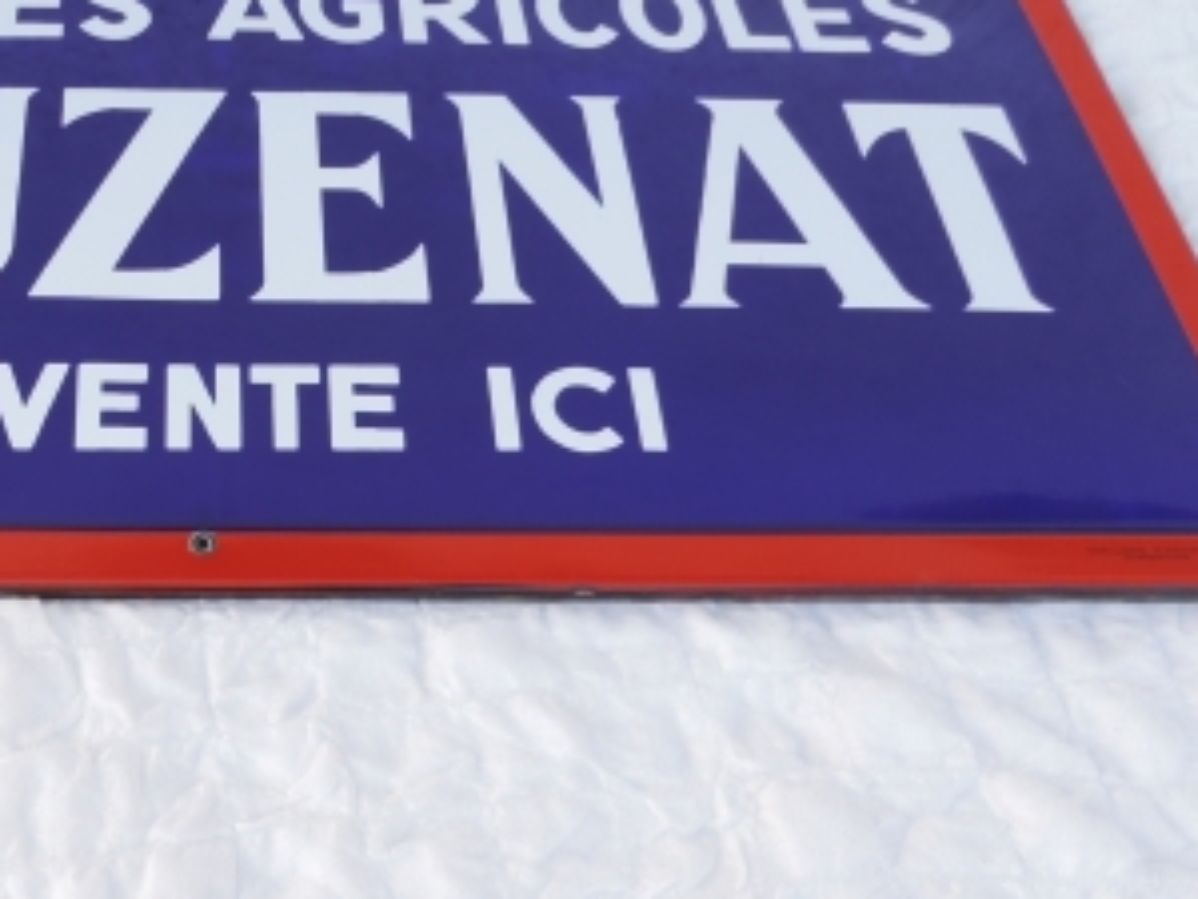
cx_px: 144
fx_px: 1661
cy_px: 364
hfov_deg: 37.3
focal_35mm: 48
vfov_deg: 30.2
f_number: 3
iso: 80
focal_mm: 4.3
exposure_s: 1/125
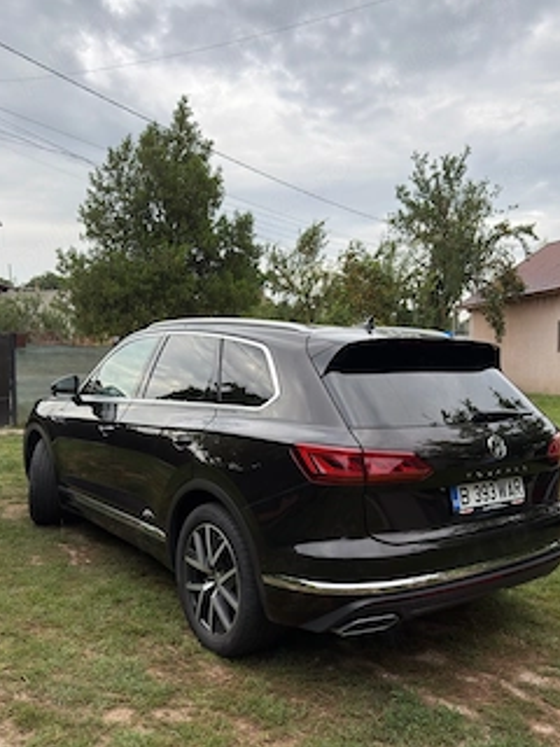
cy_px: 425
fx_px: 647
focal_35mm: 30
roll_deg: -1.3
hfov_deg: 46.7
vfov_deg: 59.7
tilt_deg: -3.8
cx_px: 320
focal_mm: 6.76
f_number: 1.78
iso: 64
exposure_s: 1/779
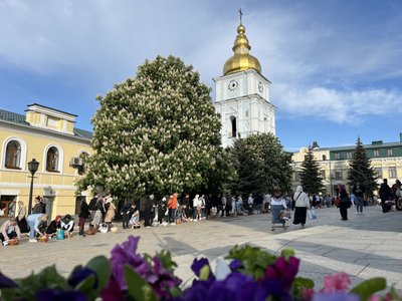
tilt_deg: +10.5
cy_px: 150
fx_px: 302
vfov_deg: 53.1
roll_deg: +0.9
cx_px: 201
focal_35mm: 26
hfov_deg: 67.3
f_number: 1.6
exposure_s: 1/2967
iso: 50
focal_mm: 5.1
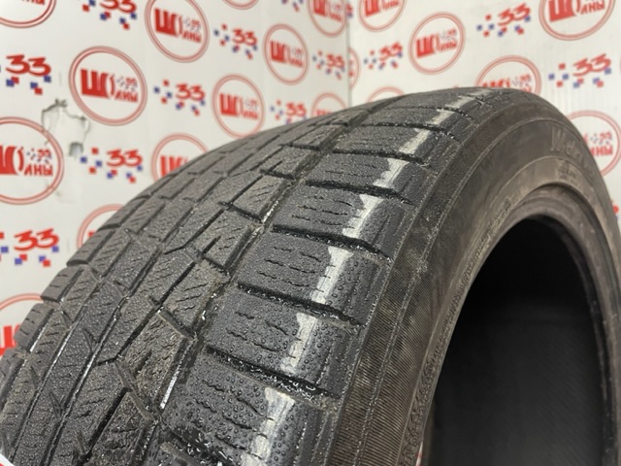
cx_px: 310
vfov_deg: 53.1
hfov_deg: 67.3
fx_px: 466
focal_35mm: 26
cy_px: 233
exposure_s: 1/50
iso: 125
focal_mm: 4.2
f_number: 1.6
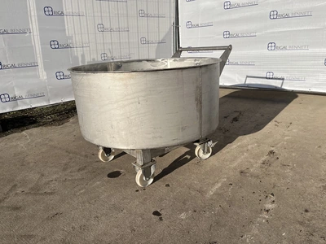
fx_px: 245
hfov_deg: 67.3
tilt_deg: -15.4
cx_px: 163
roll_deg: +2.1
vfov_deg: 53.1
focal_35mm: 26
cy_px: 122
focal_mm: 5.1
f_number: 1.6
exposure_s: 1/5076
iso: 50
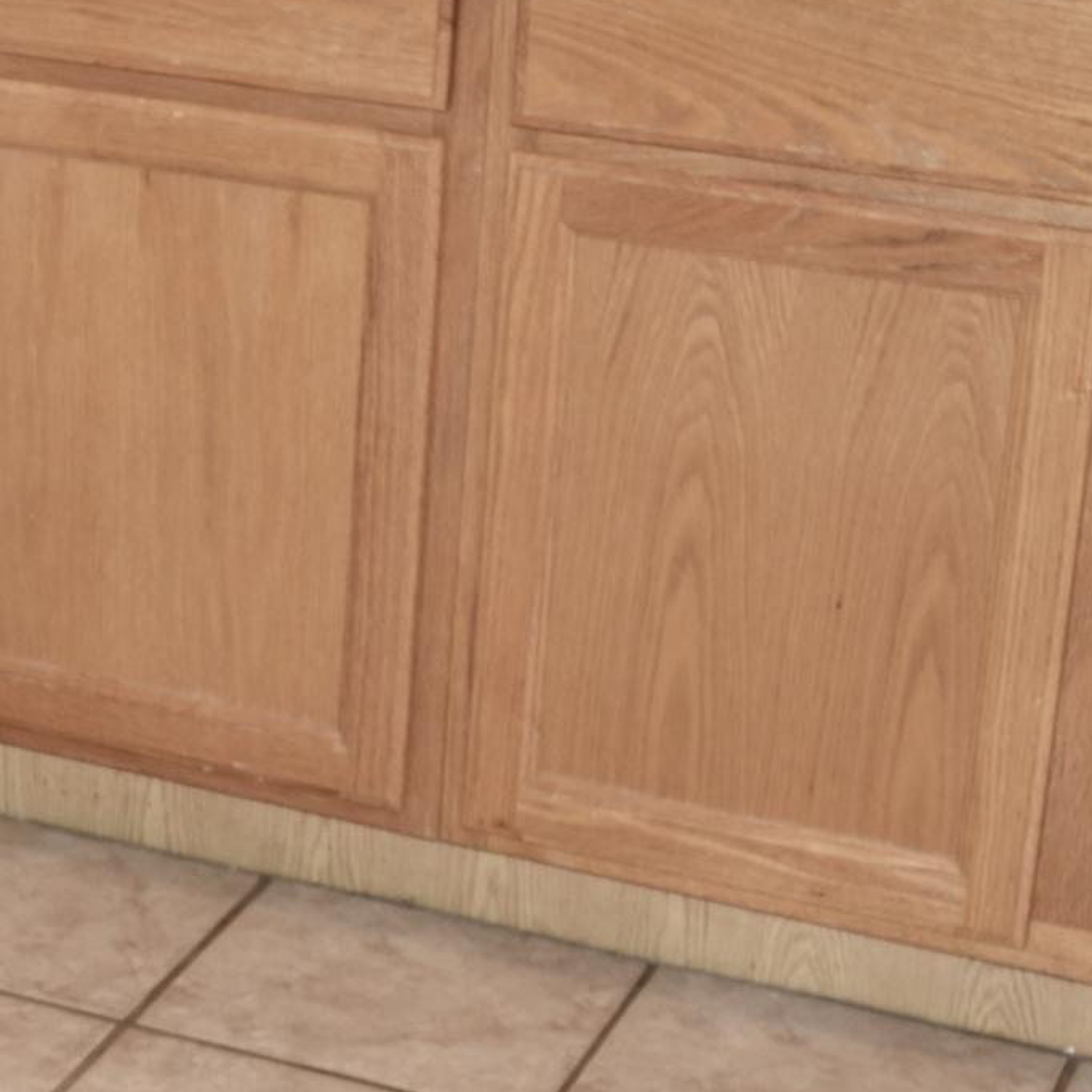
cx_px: -314
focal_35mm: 101
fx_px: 3605
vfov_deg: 17.2
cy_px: 428
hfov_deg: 16.3
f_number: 3.5
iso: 100
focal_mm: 18
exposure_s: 1/60
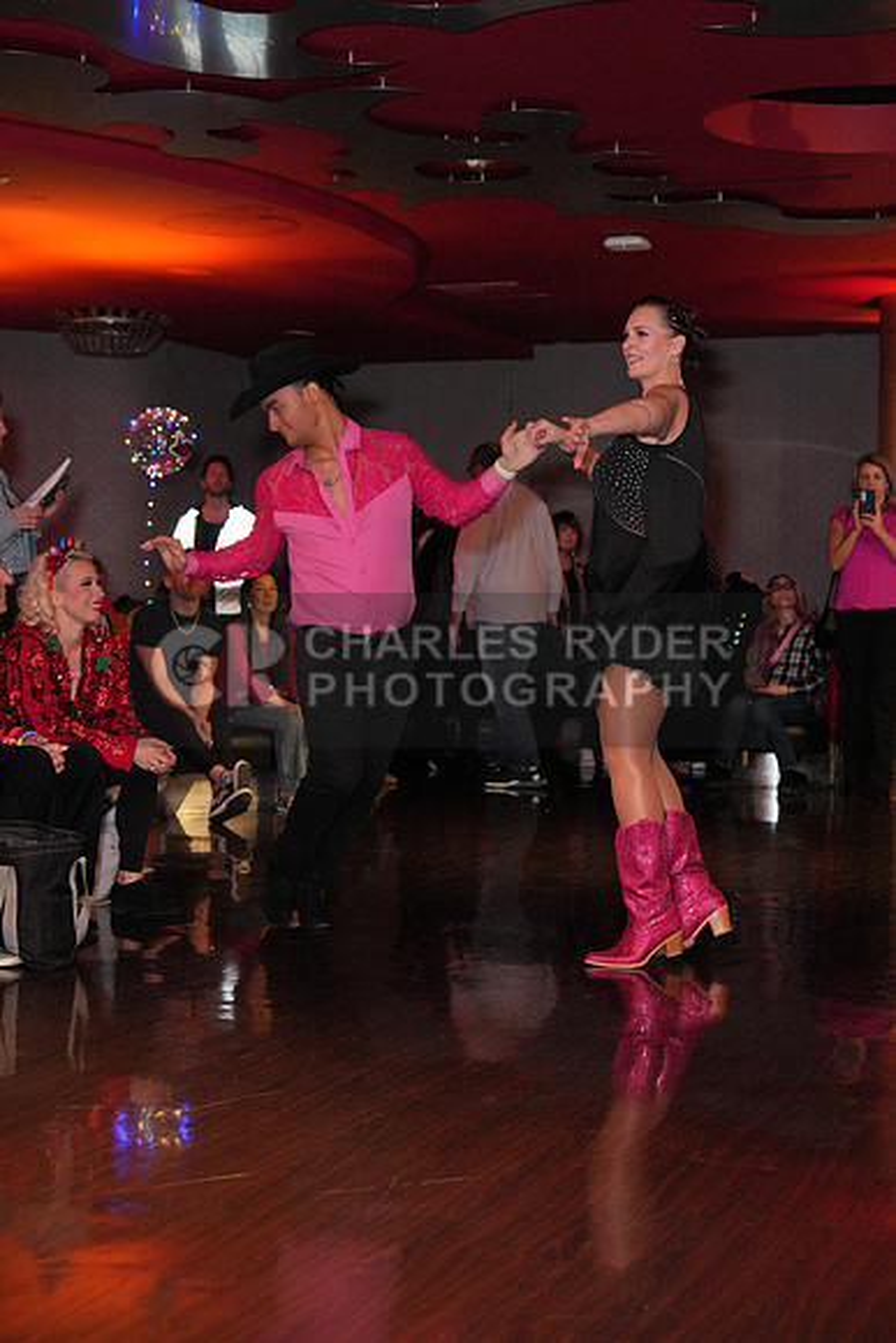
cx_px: 448
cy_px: 672
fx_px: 2127
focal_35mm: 57
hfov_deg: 23.8
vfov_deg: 35.0
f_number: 4
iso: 4000
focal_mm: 57
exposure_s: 1/200
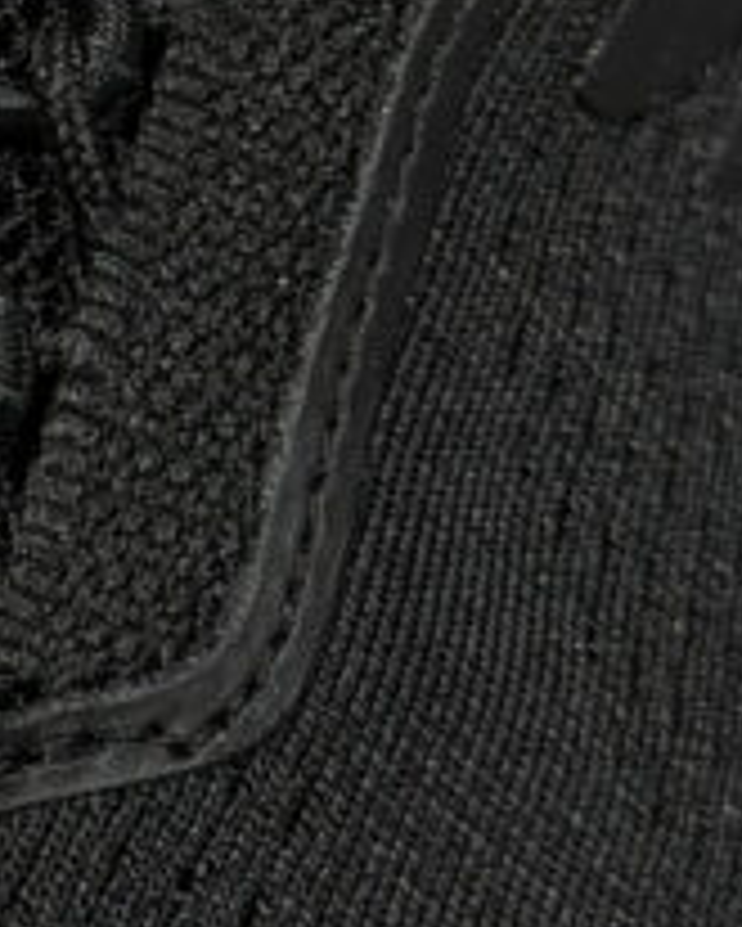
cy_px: -99
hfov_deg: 8.3
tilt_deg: -29.9
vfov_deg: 10.5
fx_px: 4992
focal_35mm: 182
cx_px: -463
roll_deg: +10.5
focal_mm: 6.76
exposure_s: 1/40
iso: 400
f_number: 1.78
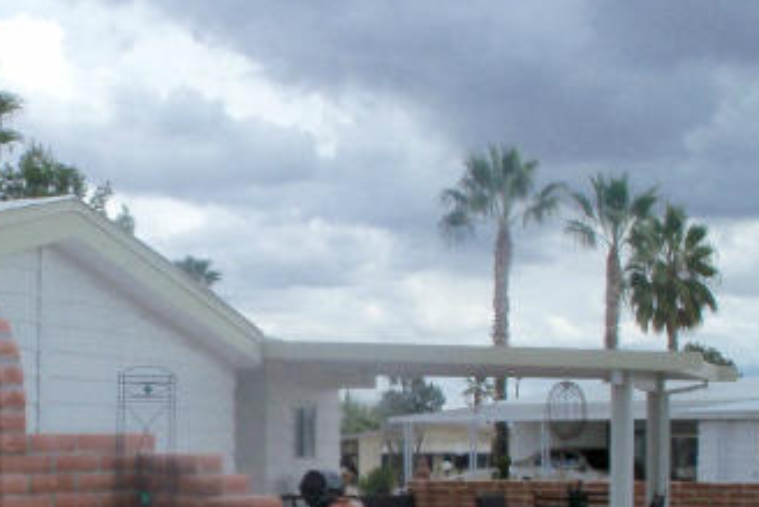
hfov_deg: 28.0
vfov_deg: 18.8
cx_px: 171
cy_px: 475
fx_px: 1498
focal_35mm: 71
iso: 160
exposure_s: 1/320
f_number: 5.5
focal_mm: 6.3
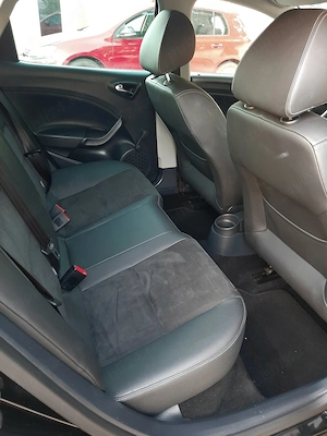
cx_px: 164
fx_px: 327
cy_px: 218
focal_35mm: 26
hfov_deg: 53.1
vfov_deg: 67.3
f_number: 1.7
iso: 320
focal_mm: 3.93
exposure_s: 1/25
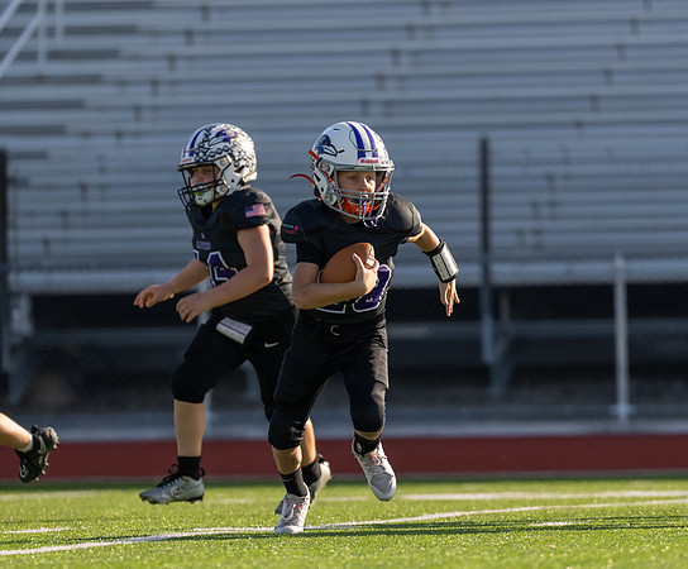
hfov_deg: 4.1
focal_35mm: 466
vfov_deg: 3.4
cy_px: 320
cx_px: 383
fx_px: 9606
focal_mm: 200
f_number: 2.8
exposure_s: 1/1600
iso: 125
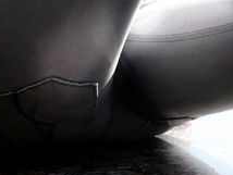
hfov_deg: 12.8
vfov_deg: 9.5
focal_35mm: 147
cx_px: 342
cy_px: -156
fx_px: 991
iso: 100
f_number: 2.8
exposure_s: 1/800
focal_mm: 5.8
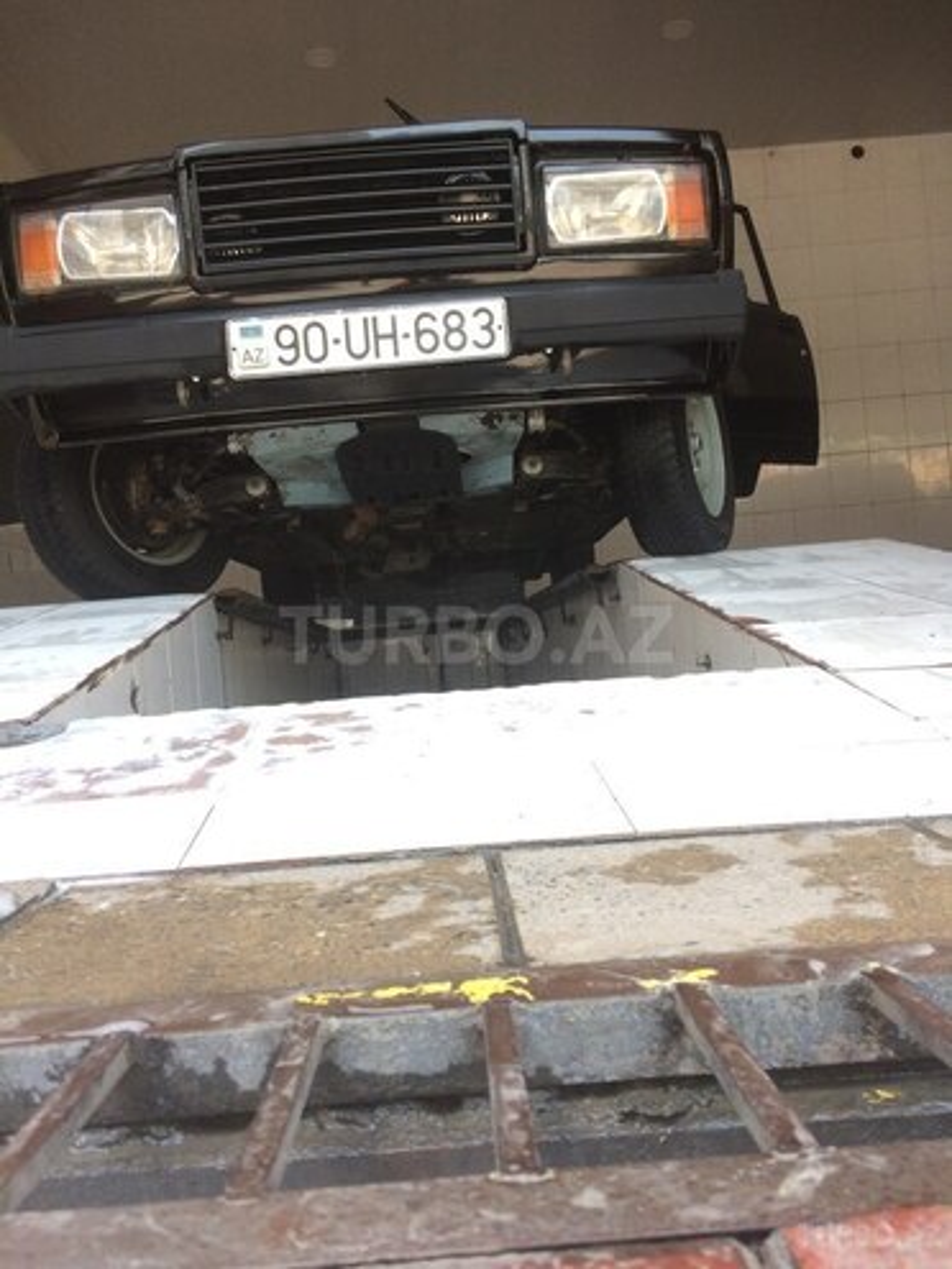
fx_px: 1063
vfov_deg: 61.7
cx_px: 476
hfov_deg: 48.2
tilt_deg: -5.2
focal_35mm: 29
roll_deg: +1.8
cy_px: 634
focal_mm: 4.15
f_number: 2.2
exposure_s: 1/100
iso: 50
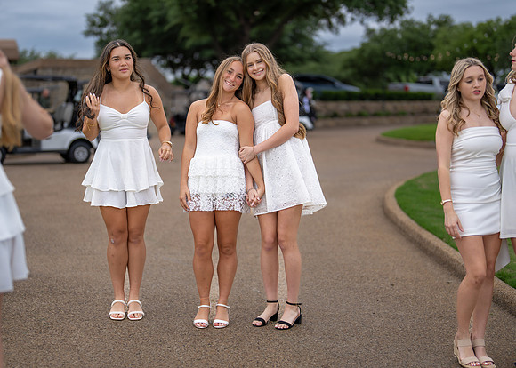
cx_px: 236
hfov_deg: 31.2
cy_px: 179
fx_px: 923
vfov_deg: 22.6
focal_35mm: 63
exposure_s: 1/1600
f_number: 1.2
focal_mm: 50
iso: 100
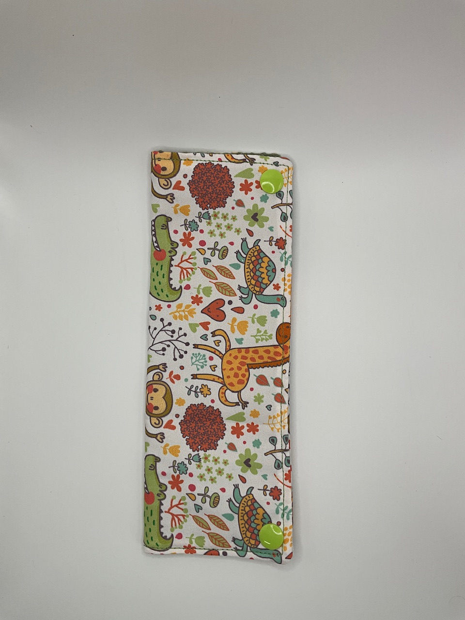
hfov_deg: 48.2
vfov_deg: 61.7
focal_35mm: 29
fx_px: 519
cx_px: 232
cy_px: 310
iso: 25
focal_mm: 3
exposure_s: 1/403
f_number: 1.8
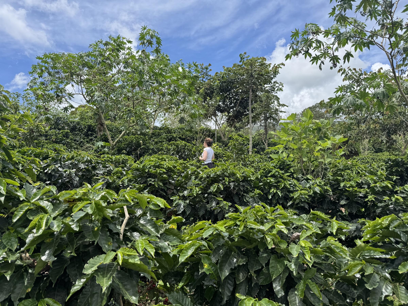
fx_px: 283
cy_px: 153
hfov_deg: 71.6
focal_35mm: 24
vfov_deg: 56.8
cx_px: 204
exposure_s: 1/2833
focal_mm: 6.76
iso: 80
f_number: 1.78
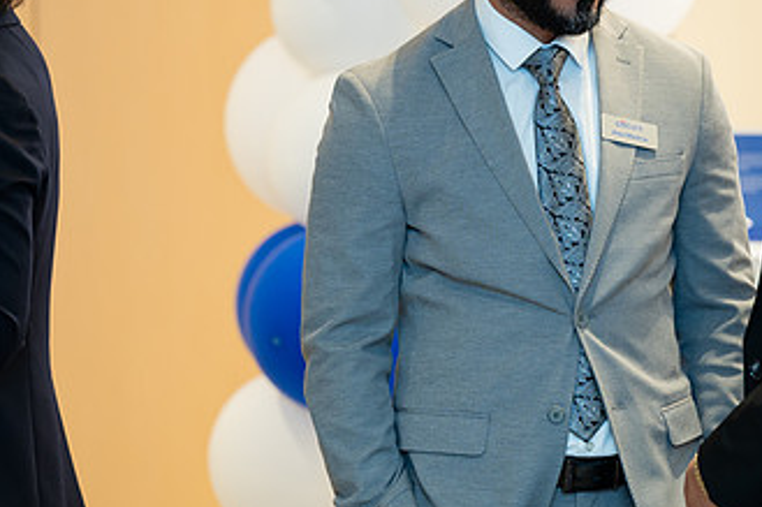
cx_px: 523
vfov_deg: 5.7
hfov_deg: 8.6
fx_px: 5056
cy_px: 150
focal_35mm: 239
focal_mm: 135
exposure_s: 1/160
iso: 400
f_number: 3.2
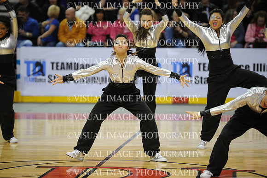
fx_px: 1445
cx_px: 134
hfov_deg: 10.6
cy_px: 89
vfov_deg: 7.0
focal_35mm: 195
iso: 5000
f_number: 3.2
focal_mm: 195
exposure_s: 1/640
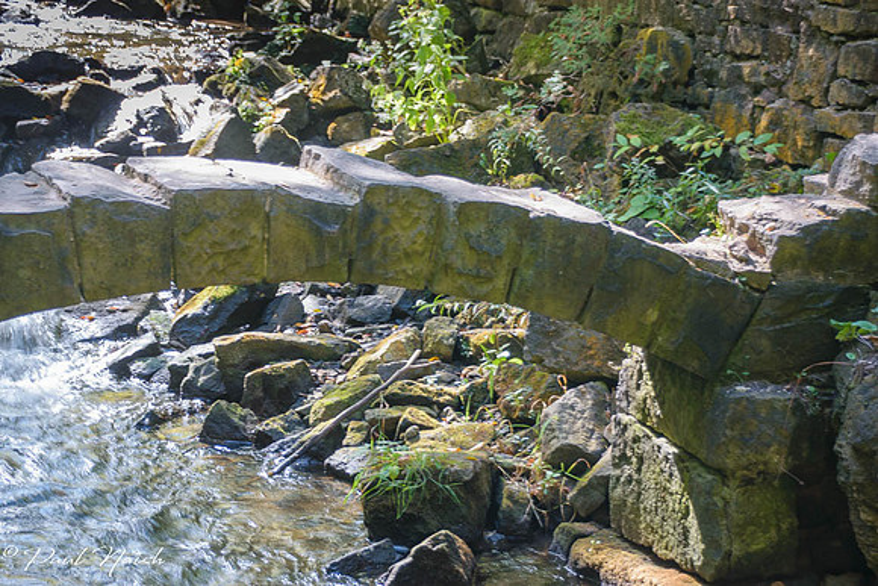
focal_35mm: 112
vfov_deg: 12.2
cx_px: 439
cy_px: 293
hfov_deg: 18.2
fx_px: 2744
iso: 200
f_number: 5.6
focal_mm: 75
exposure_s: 1/20
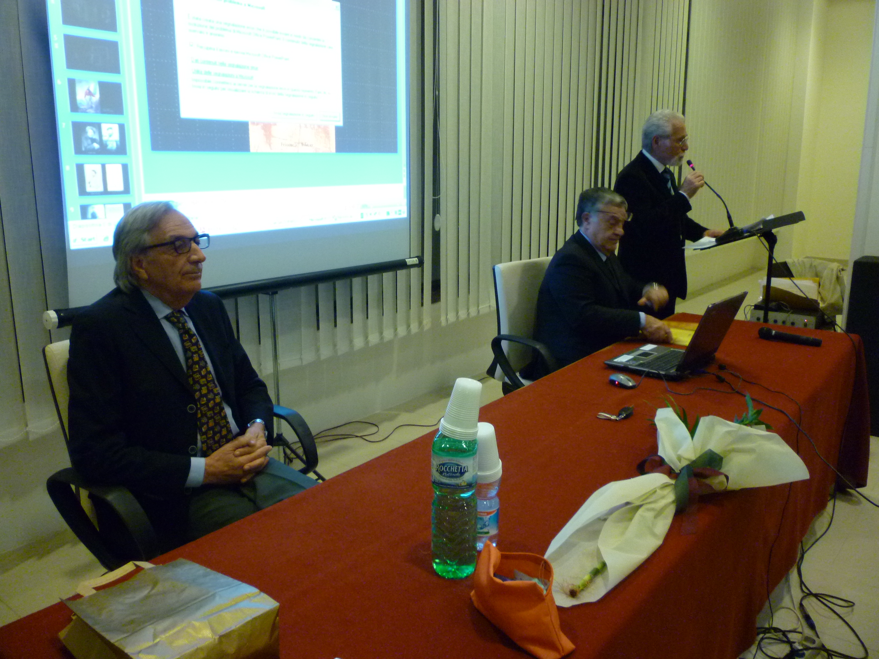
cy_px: 330
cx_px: 440
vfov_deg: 48.2
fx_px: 736
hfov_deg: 61.7
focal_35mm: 29
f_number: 3.3
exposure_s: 1/13
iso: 400
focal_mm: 5.2
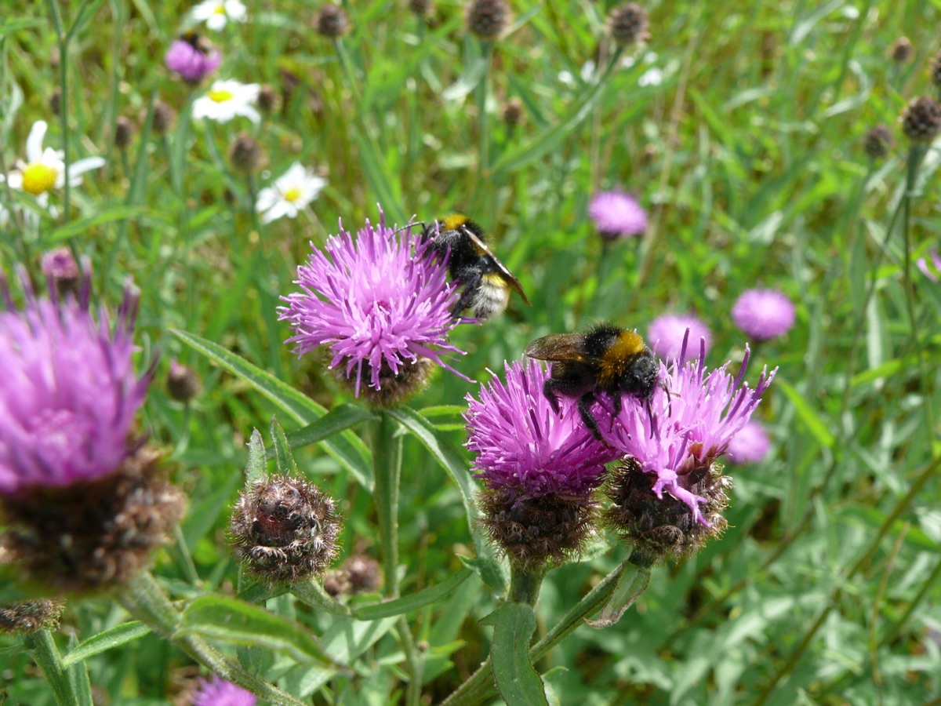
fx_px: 951
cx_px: 470
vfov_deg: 40.7
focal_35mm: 35
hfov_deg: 52.6
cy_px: 353
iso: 100
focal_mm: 7.4
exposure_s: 1/200
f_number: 4.5
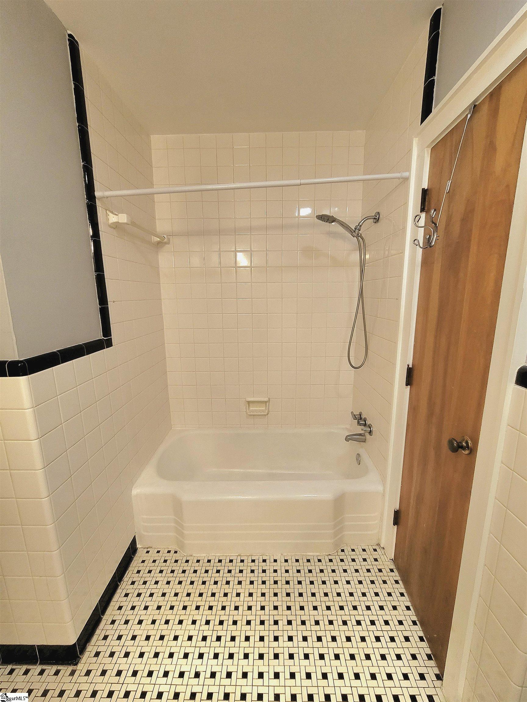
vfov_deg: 106.2
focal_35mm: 13
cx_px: 264
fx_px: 264
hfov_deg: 89.9
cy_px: 351
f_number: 2.2
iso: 320
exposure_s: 1/60.2
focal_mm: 2.2
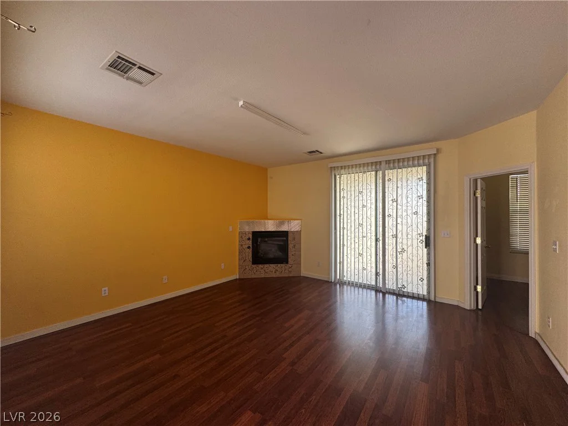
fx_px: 230
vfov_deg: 85.7
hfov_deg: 102.1
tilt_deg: -0.2
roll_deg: -0.8
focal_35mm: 14
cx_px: 284
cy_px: 213
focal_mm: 2.22
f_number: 2.2
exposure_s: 1/120
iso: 125
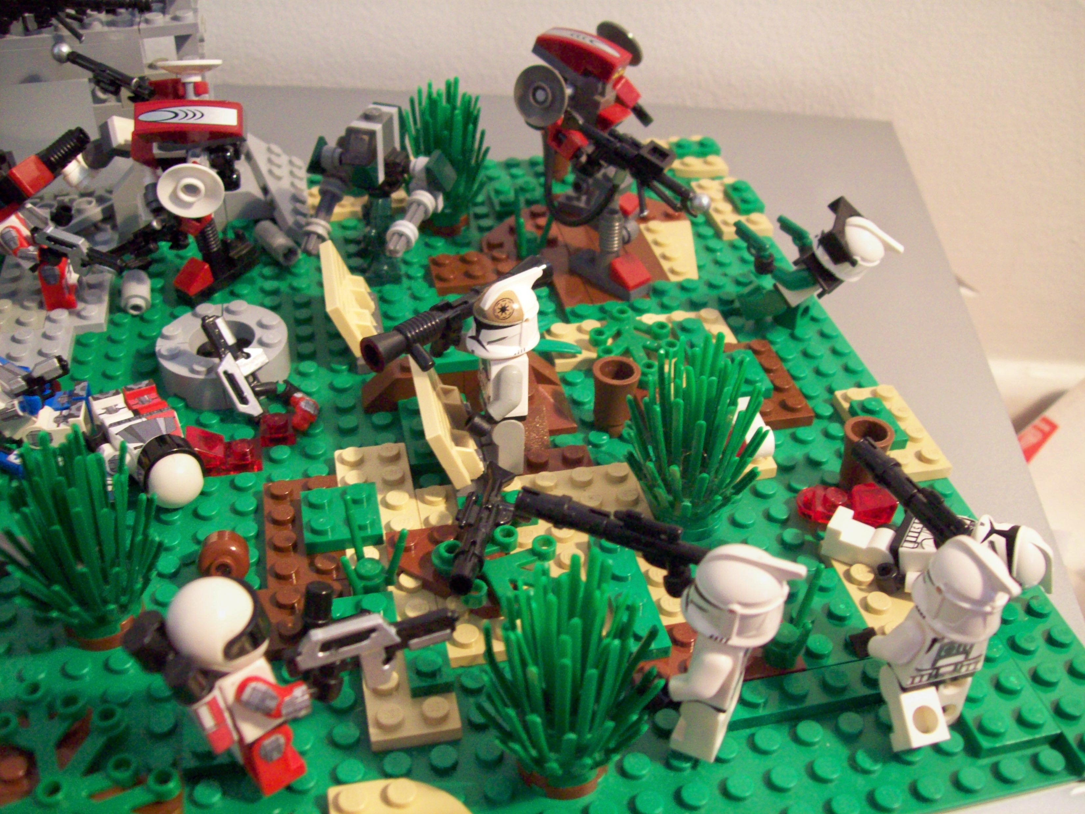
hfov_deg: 51.4
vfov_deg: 39.7
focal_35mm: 36
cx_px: 542
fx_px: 1128
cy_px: 407
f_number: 2.7
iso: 200
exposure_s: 1/8
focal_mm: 6
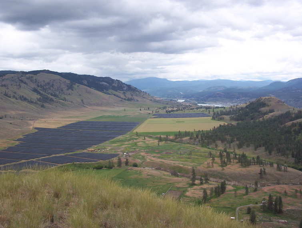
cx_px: 151
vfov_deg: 37.0
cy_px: 114
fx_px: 341
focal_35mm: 39
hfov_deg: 47.8
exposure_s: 1/239
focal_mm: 6
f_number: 4.5
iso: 100
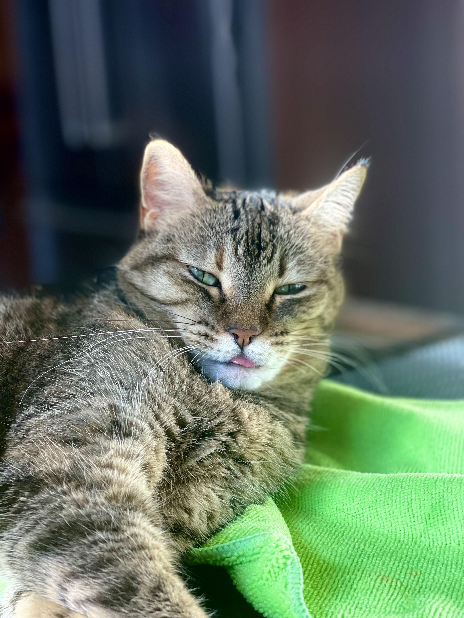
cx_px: 232
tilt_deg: -11.5
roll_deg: +3.2
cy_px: 309
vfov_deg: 30.3
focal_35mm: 64
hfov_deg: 22.9
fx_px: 1144
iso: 100
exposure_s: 1/120
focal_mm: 7.5
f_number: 2.2
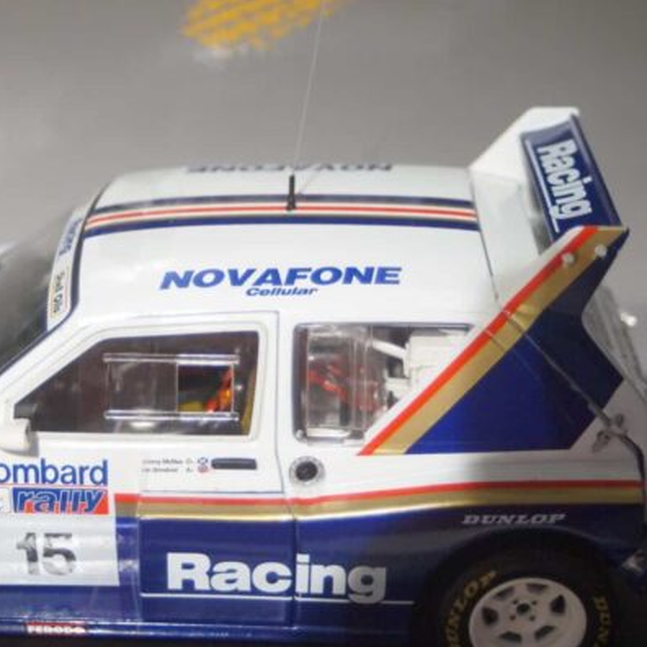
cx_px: 170
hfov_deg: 25.2
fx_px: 1430
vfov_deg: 25.5
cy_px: 325
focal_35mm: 68
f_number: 4
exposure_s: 1/160
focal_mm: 35
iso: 3200
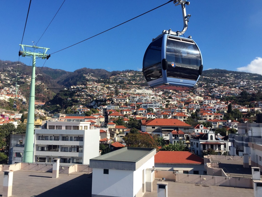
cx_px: 127
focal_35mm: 32
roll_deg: -2.0
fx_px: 242
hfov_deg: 56.8
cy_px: 96
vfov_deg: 44.2
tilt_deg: +6.6
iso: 32
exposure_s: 1/898
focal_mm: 4.15
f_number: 2.2
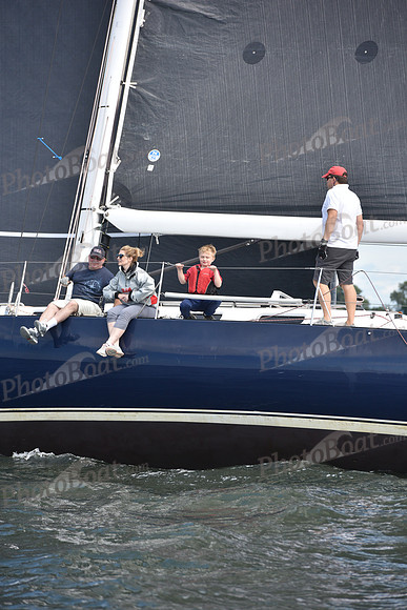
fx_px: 3389
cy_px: 305
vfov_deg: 10.3
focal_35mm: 200
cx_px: 204
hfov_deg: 6.9
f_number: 6.3
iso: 320
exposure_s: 1/1000
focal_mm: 200
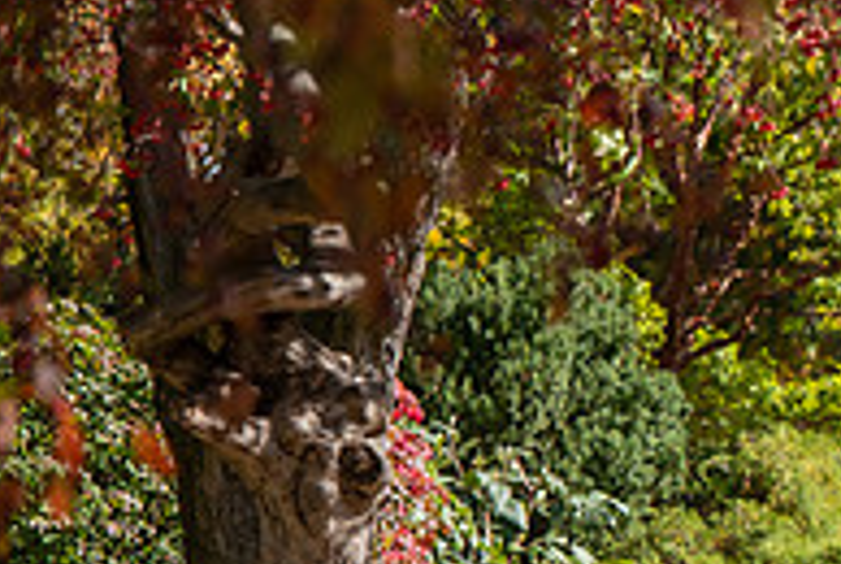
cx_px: 1253
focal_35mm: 478
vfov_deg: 2.9
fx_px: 11183
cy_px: 393
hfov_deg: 4.3
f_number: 5.6
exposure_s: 1/320
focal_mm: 160
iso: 160
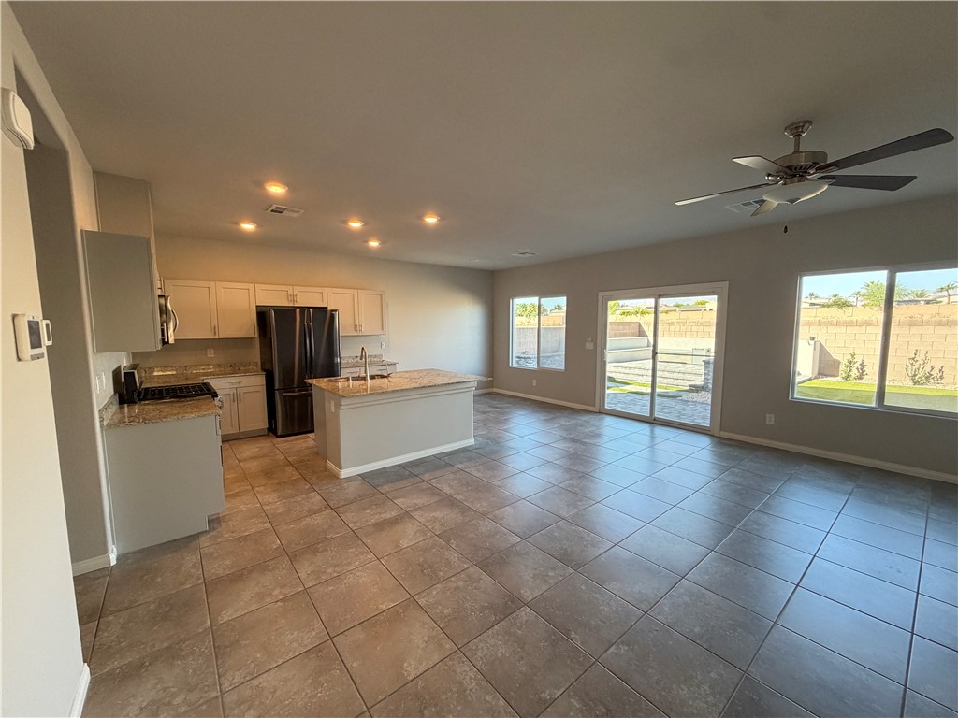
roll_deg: +0.4
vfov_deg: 85.7
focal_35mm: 14
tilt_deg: -4.7
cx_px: 479
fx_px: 387
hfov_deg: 102.1
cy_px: 359
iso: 200
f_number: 2.2
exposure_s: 1/120
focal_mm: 2.22
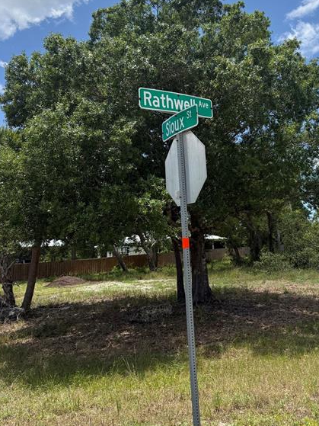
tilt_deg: +14.0
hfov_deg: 42.4
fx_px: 406
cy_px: 165
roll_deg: +4.2
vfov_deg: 54.9
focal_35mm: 33
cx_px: 211
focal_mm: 6.76
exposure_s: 1/4673
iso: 100
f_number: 1.78
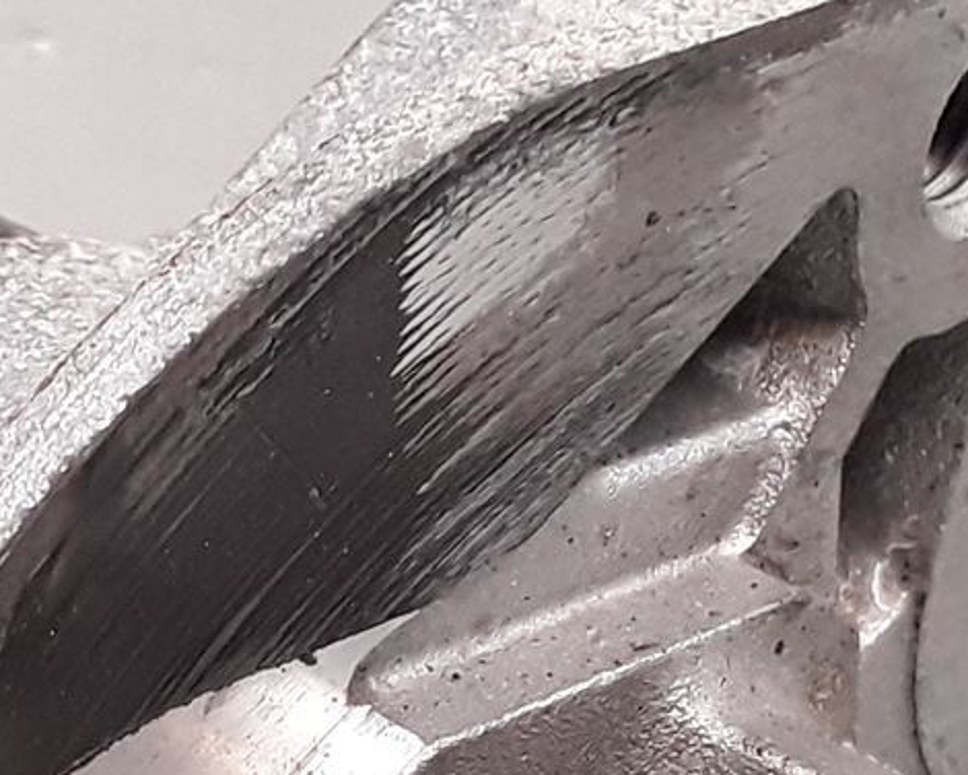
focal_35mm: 119
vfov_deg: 12.7
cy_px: 917
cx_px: 60
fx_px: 3409
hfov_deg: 15.9
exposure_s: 1/100
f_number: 1.9
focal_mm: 2.91
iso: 100
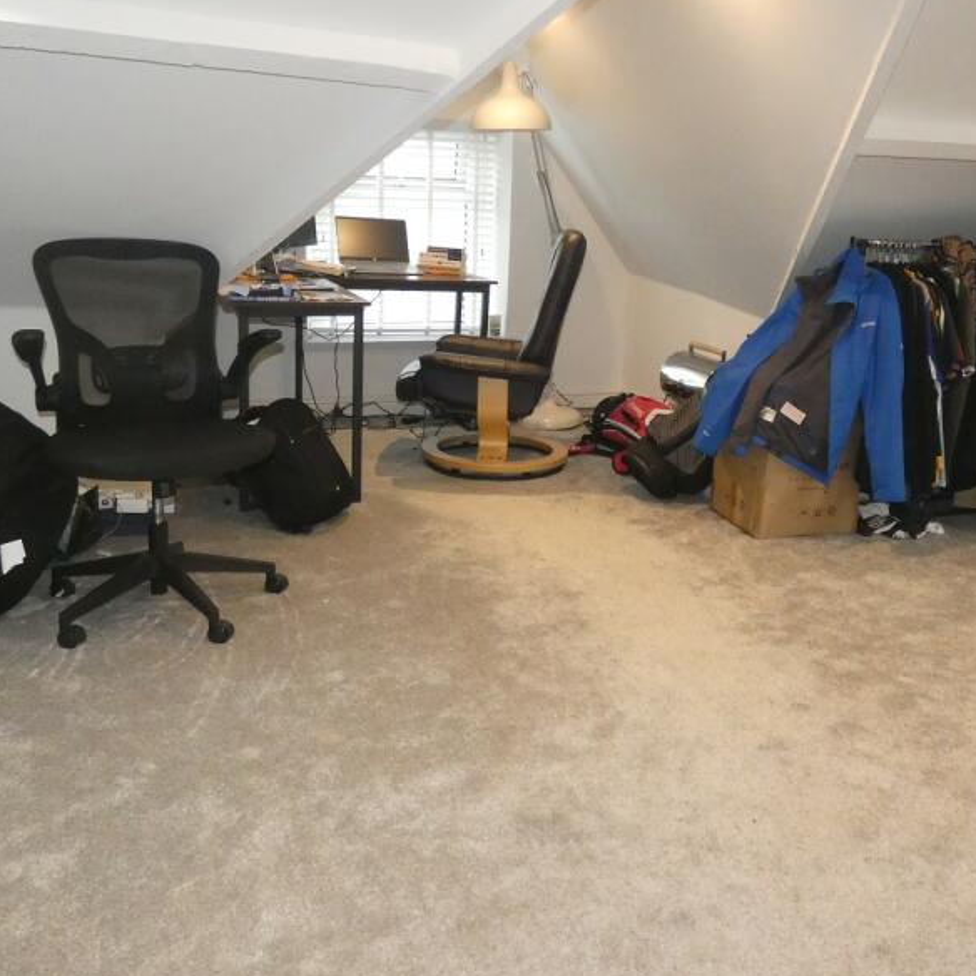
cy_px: 383
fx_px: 989
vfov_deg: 52.1
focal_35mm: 31
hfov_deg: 52.4
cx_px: 557
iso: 800
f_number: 2.8
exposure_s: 1/60
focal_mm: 3.6
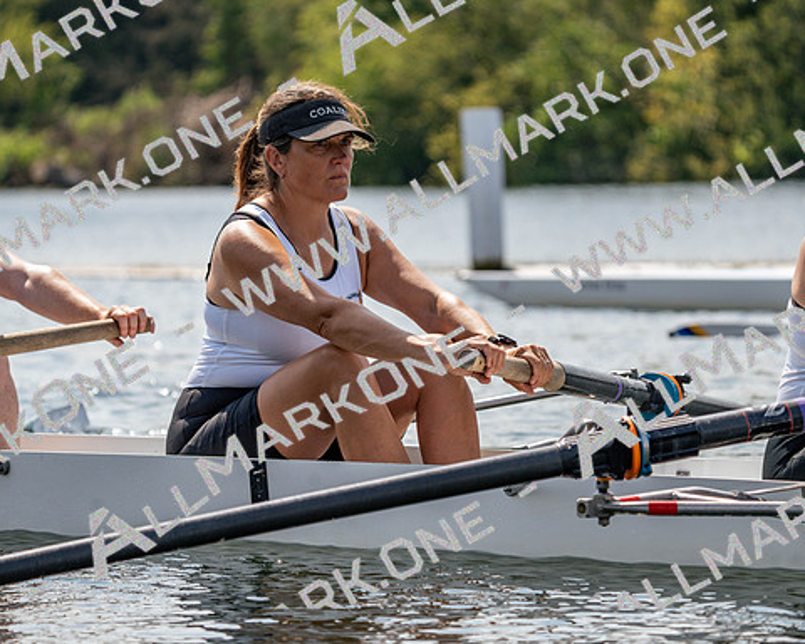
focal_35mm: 227
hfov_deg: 8.5
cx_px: 429
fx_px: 5408
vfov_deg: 6.8
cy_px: 321
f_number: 5.6
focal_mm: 200
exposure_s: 1/1600
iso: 160
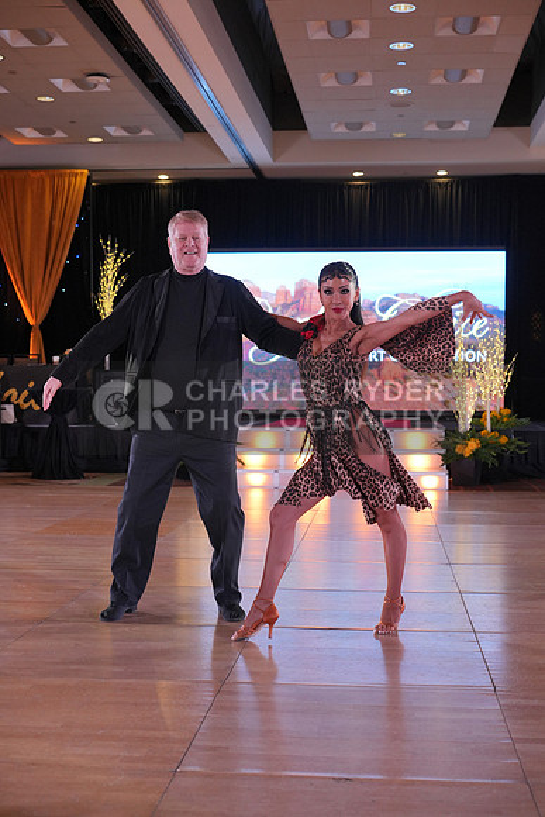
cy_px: 408
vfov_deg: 39.6
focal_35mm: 50
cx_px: 272
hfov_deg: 27.0
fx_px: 1135
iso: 1600
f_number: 4
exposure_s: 1/400
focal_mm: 50
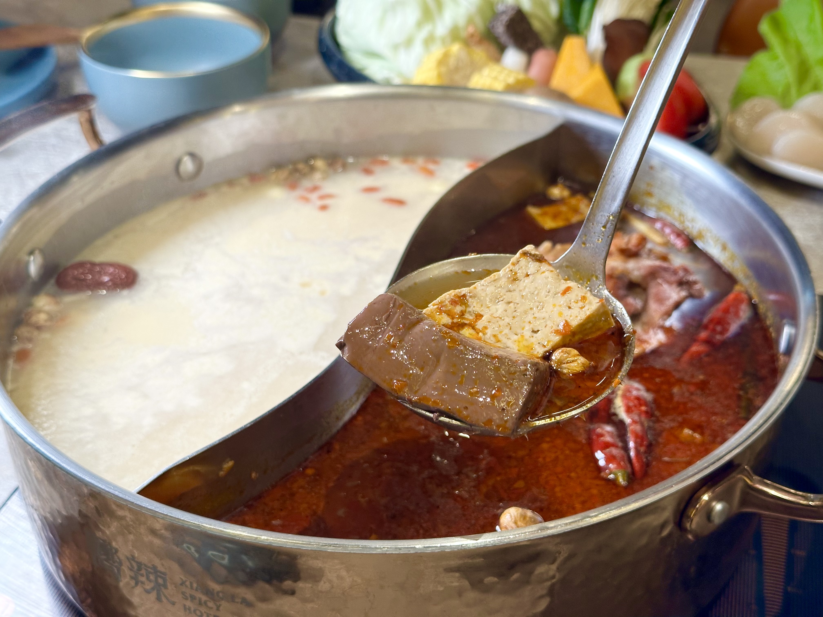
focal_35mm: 48
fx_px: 1141
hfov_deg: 39.7
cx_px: 412
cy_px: 308
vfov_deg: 30.3
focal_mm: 6.86
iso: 100
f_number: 1.78
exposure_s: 1/59
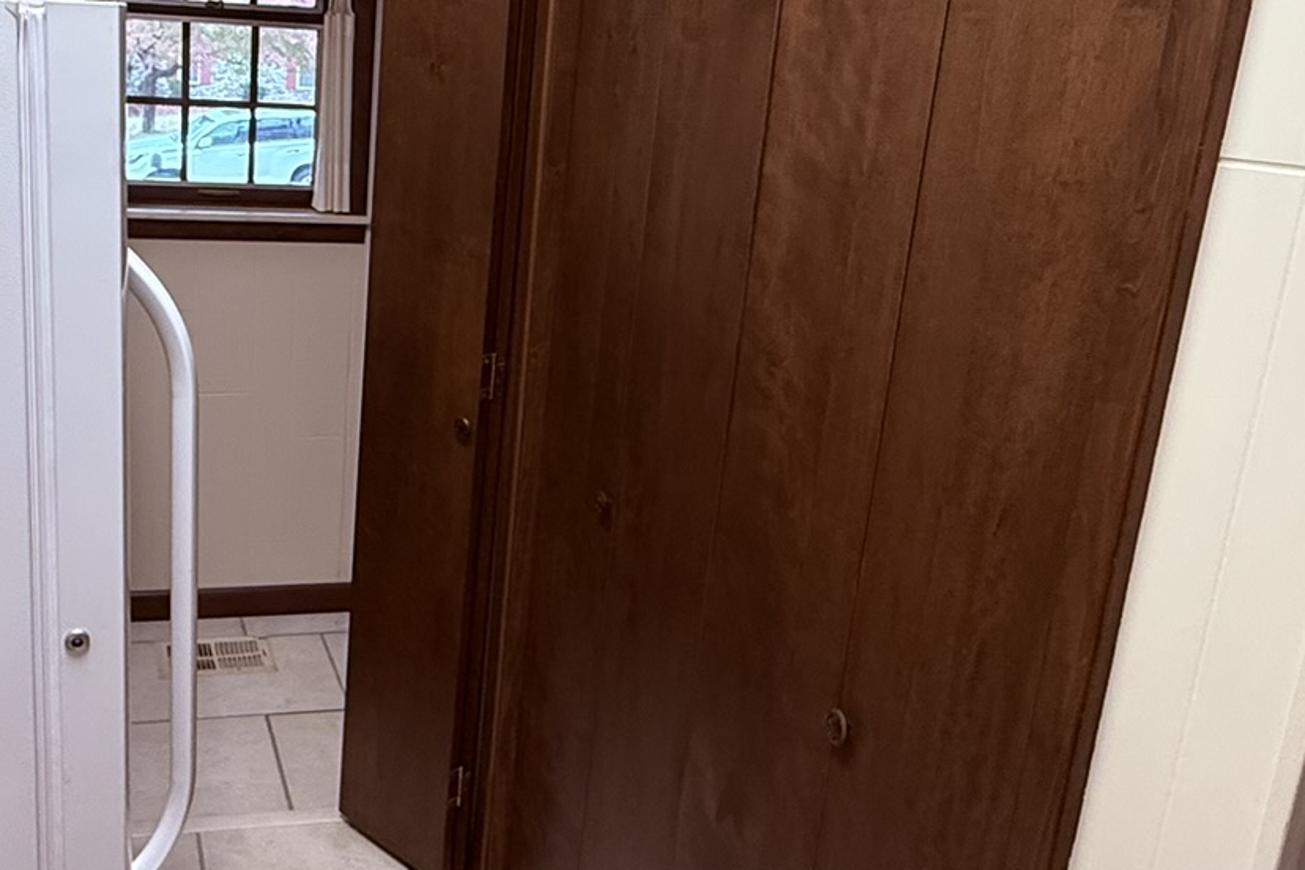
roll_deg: -3.8
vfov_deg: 36.8
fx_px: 1305
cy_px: 359
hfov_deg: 51.9
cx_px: 413
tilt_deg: -13.6
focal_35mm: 36
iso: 320
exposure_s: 1/120
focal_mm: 2.22
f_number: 2.2
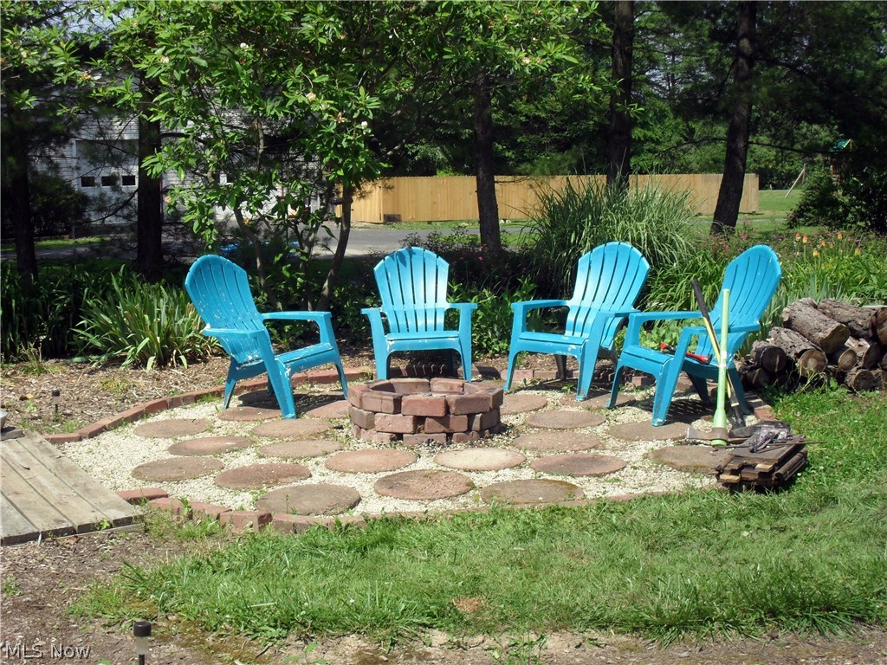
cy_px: 332
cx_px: 444
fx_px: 1256
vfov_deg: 29.7
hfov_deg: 38.9
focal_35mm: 49
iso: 100
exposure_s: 1/90
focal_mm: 8.7
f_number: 10
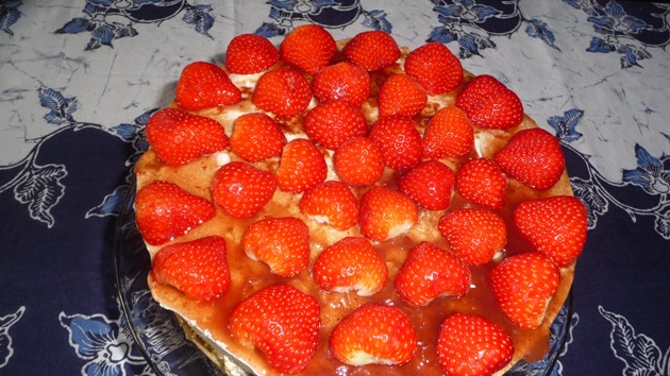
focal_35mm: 31
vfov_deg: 37.6
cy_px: 230
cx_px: 336
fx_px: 551
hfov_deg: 62.6
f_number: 3.3
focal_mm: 4.7
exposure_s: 1/30
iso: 100
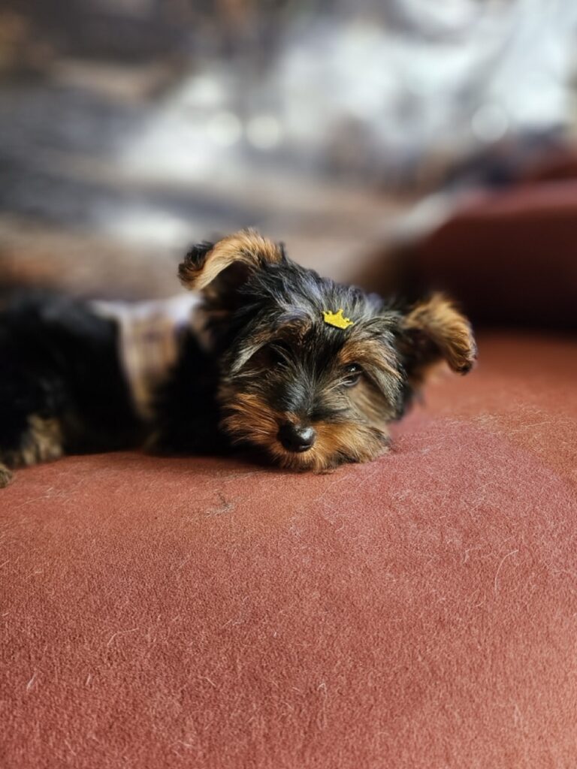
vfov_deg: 73.9
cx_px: 288
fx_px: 511
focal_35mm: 23
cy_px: 384
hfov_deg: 58.9
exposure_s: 1/120
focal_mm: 5.4
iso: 250
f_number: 1.8
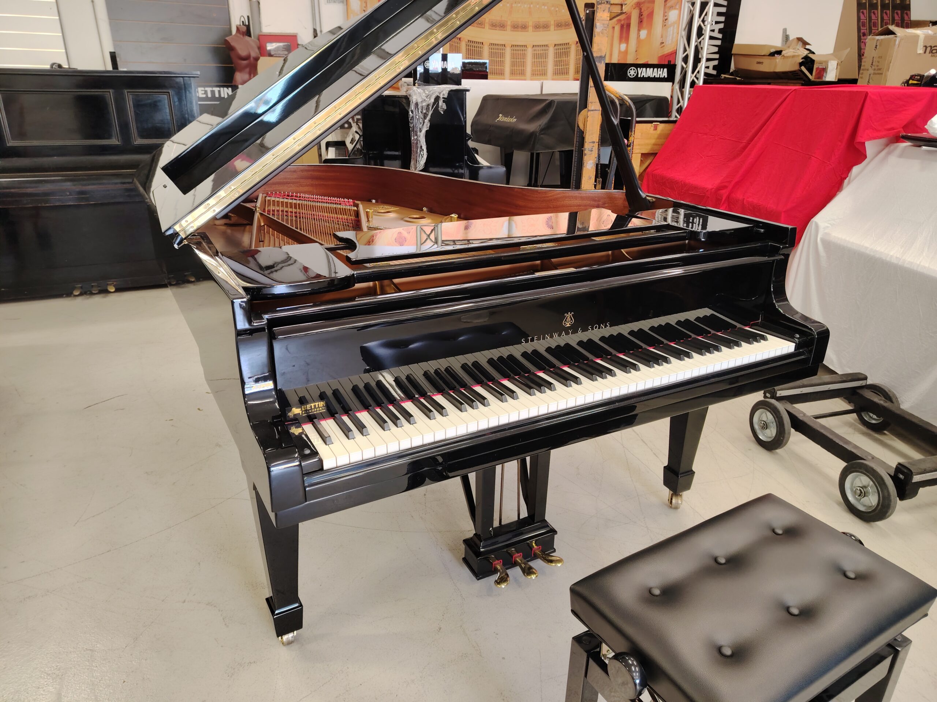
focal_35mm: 24
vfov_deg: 56.8
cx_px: 468
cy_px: 351
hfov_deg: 71.6
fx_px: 650
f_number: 1.75
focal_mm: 5.25
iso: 713
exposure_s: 1/33.3
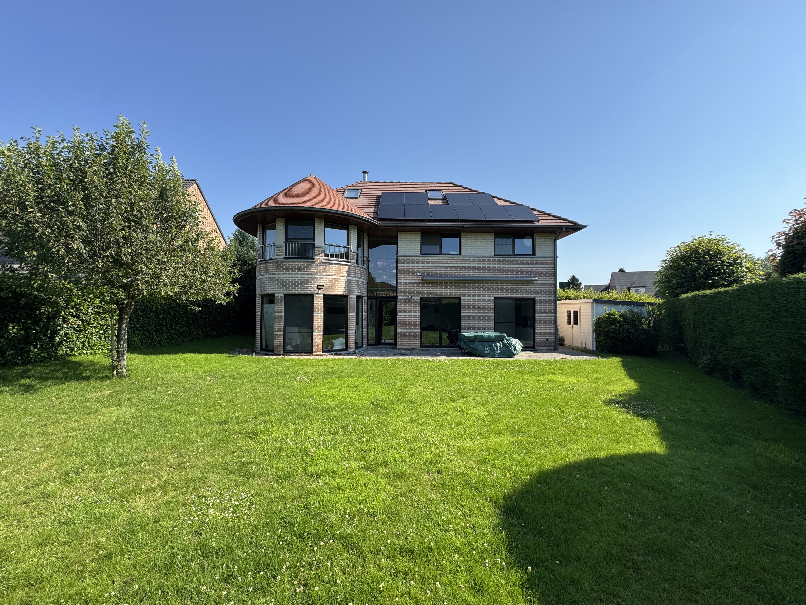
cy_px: 302
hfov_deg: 102.1
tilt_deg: +1.7
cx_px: 403
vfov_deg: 85.7
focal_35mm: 14
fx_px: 326
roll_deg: -0.2
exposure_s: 1/980
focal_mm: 2.22
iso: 50
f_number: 2.2
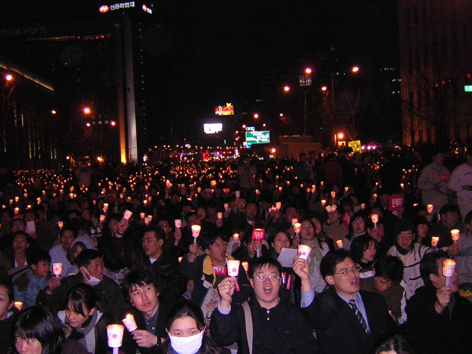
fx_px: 491
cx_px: 236
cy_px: 177
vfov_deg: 39.7
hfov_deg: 51.4
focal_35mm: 36
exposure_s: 1/60.1
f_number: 2.6
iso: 400
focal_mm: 4.7
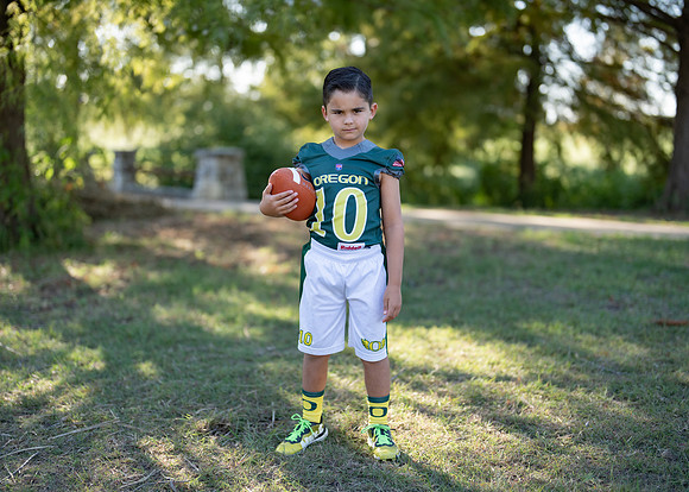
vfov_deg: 27.0
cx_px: 344
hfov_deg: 37.2
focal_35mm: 52
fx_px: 1025
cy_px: 246
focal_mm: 50
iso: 100
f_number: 1.2
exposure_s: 1/1250
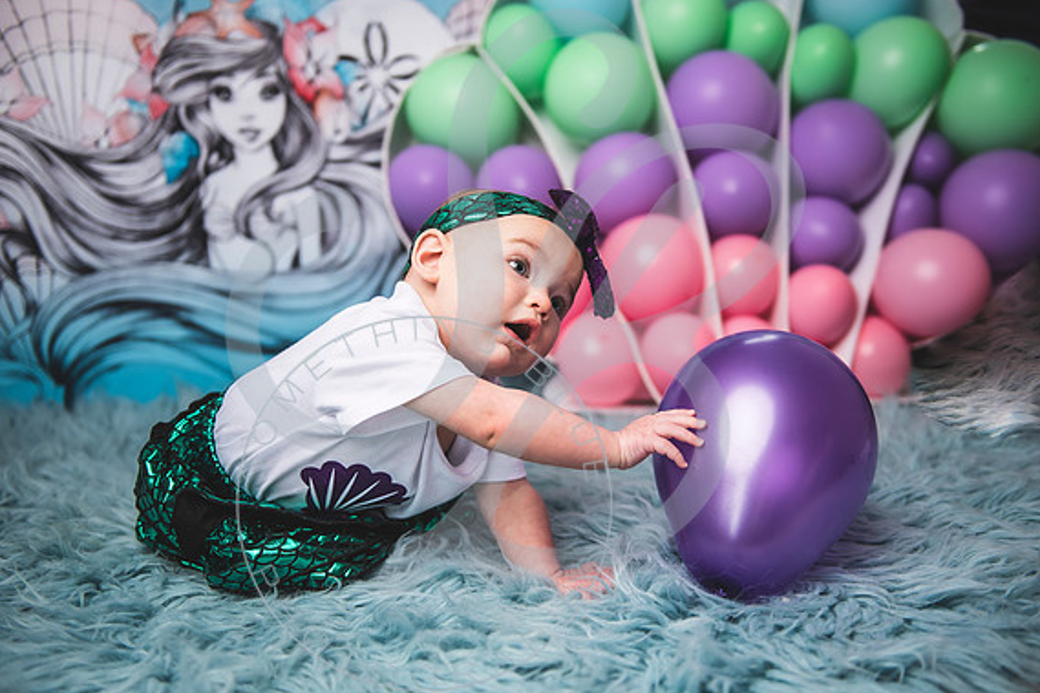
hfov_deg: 50.7
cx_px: 532
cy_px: 341
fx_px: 1097
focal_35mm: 38
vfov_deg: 35.0
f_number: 2.8
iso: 100
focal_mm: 36
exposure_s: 1/160
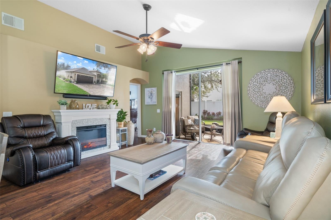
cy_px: 110
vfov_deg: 67.4
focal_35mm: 18
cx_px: 166
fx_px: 165
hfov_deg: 90.0
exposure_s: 2
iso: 320
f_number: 8
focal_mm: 18
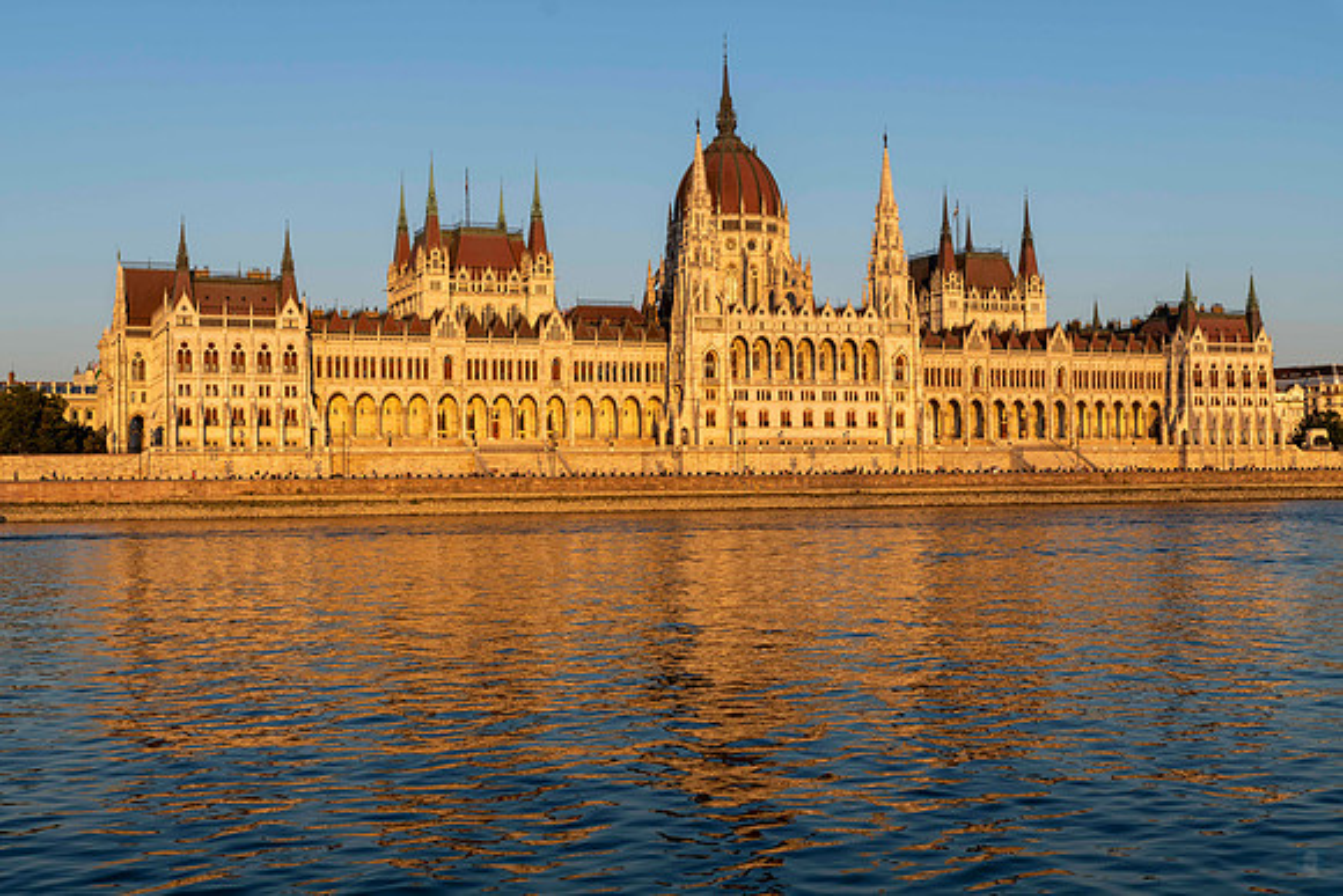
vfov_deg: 30.8
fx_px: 1626
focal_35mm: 44
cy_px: 431
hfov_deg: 44.9
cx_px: 646
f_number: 5
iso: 64
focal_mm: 42
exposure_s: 1/320
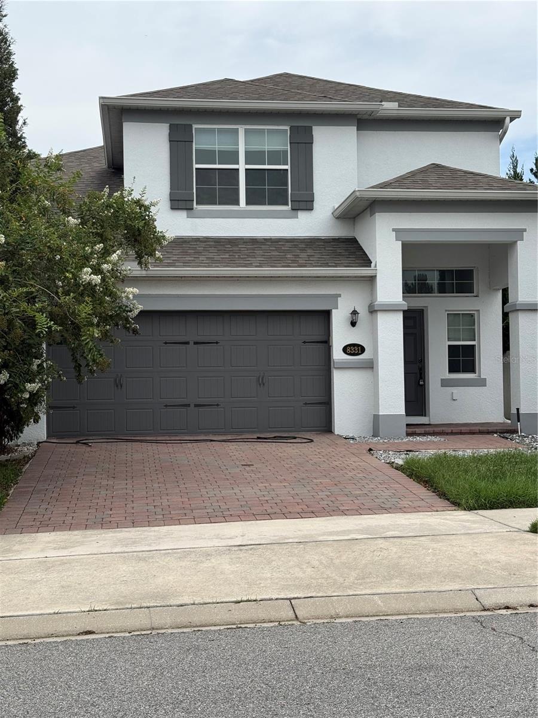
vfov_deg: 39.7
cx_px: 269
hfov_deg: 30.3
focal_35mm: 48
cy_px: 359
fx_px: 995
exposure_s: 1/3534
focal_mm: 6.76
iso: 64
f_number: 1.78
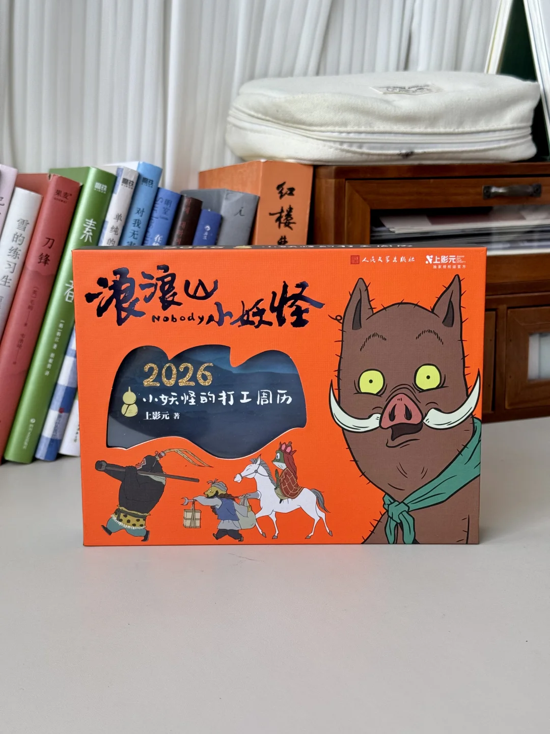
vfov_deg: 39.7
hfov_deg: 30.3
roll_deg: -0.1
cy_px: 367
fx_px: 1017
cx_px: 275
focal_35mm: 48
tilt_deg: -10.8
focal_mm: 6.76
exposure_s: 1/121
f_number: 1.78
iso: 80
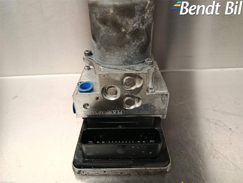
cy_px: 92
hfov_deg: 71.6
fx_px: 168
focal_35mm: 24
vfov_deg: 56.8
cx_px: 122
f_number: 1.7
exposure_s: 1/50
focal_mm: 5.24
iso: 1060
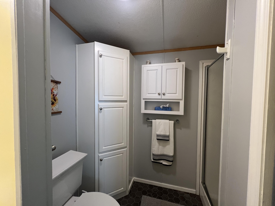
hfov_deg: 106.2
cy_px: 103
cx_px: 138
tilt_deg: -2.4
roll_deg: -0.5
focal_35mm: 13
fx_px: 103
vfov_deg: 89.9
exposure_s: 1/60
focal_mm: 1.57
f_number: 1.8
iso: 200
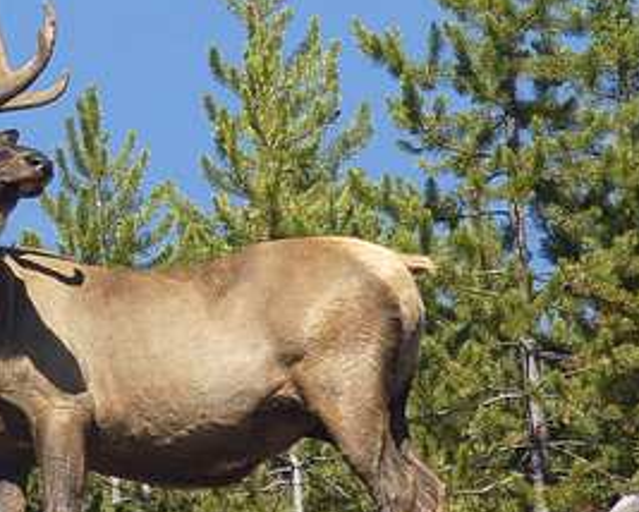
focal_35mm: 949
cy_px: 225
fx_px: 17961
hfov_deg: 2.0
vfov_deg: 1.6
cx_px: 256
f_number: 9
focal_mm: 300
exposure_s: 1/320
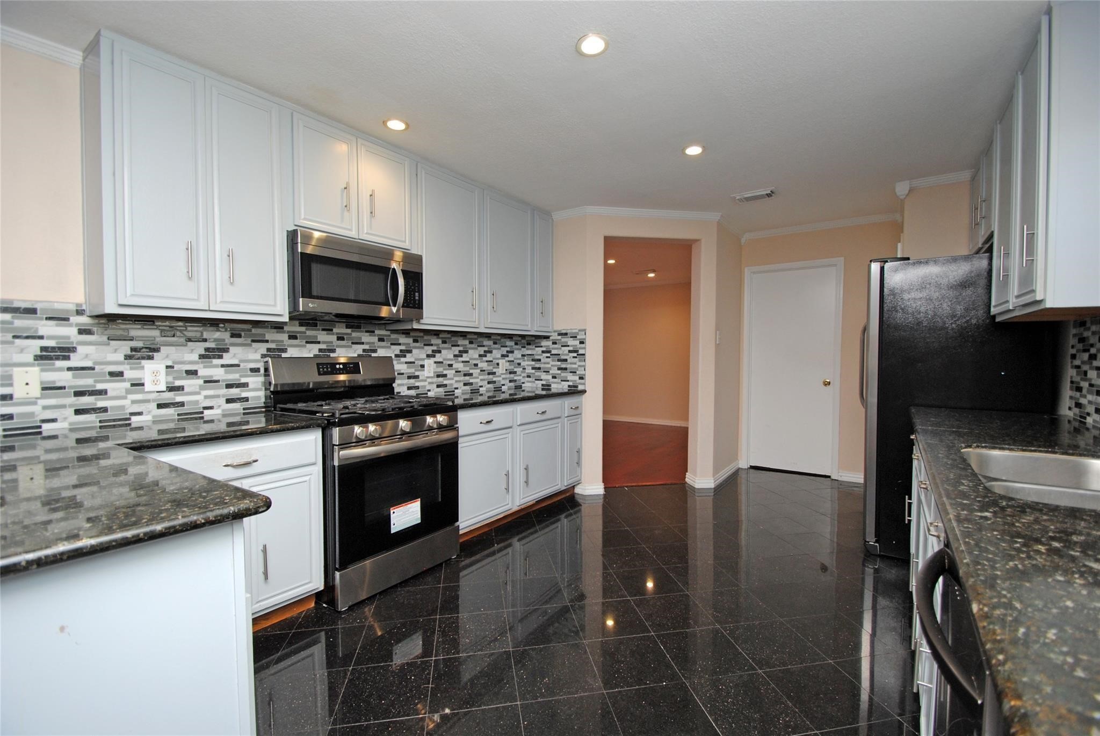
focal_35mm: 15
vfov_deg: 77.5
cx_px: 550
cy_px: 368
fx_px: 459
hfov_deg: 100.3
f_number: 4
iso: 200
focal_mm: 10
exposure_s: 1/60
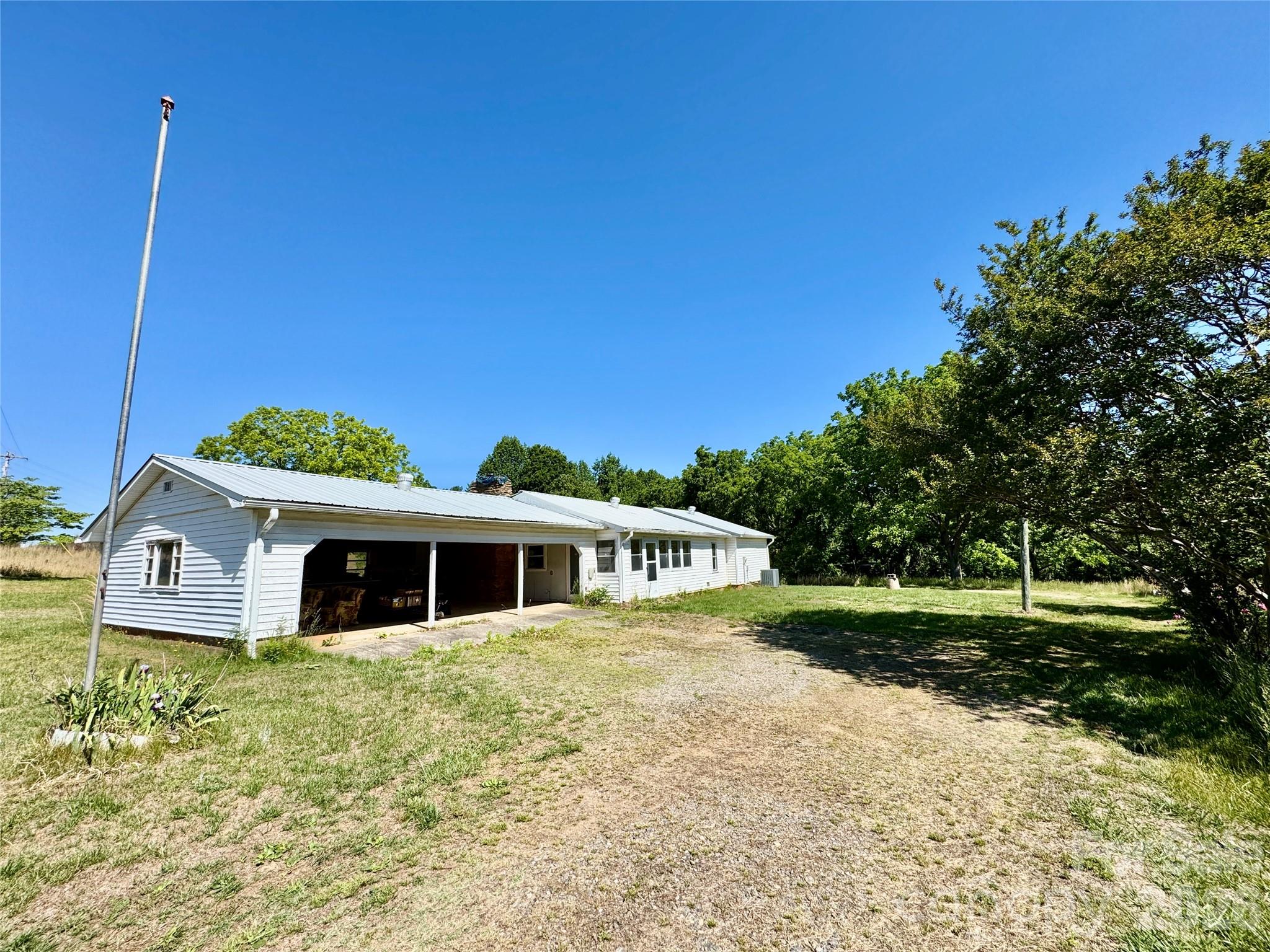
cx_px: 635
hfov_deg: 102.1
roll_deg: +2.4
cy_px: 476
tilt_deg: +9.1
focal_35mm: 14
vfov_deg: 85.7
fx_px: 514
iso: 50
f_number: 2.2
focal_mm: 2.22
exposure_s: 1/1880
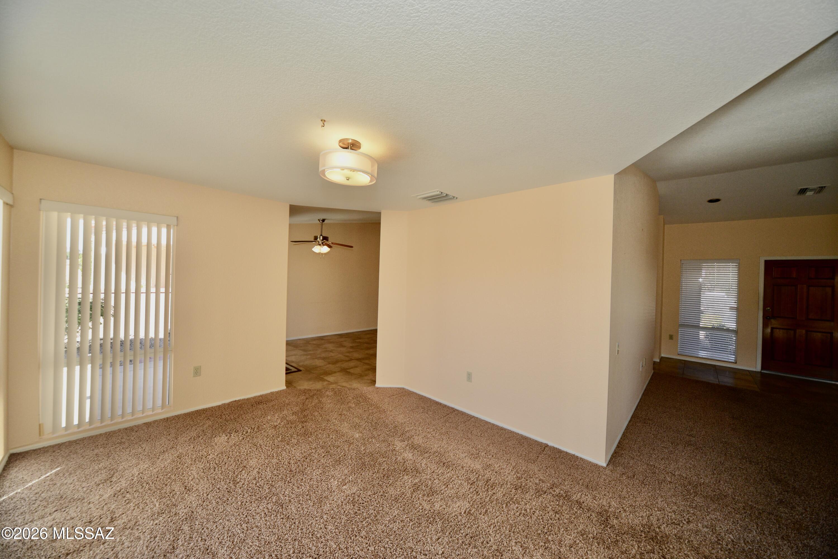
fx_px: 279
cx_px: 419
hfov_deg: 112.6
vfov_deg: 90.0
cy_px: 280
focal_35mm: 12
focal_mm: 12
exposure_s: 1/320
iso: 800
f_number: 7.1
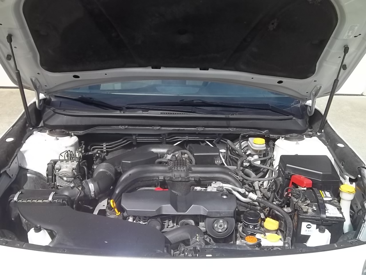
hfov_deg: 52.6
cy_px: 138
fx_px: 370
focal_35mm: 35
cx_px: 183
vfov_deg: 40.7
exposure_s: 1/250
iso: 64
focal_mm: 6.17
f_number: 3.86
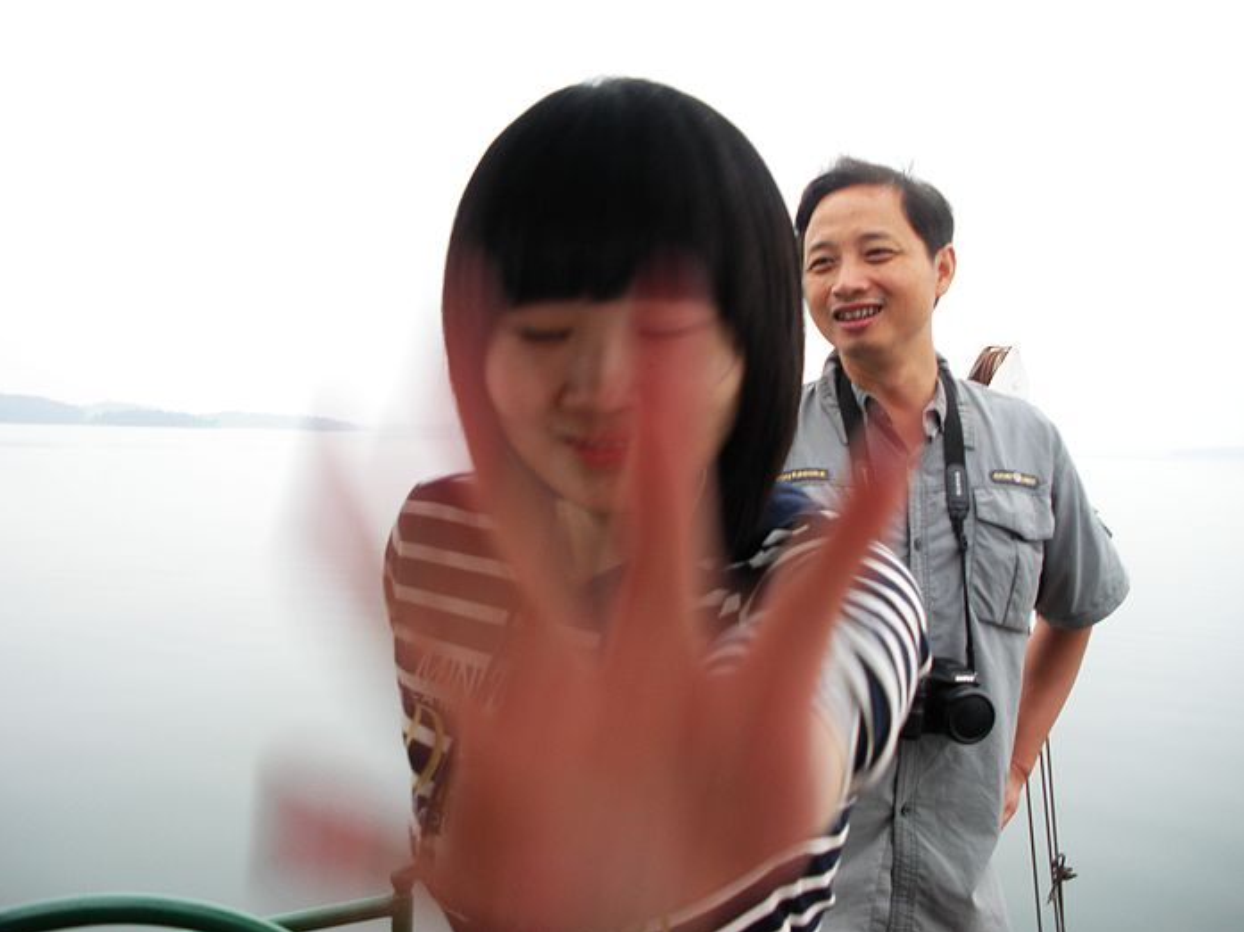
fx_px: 1329
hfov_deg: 50.2
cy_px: 463
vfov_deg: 38.6
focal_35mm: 37
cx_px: 632
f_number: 3.5
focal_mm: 6.3
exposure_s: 1/59.6
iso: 64
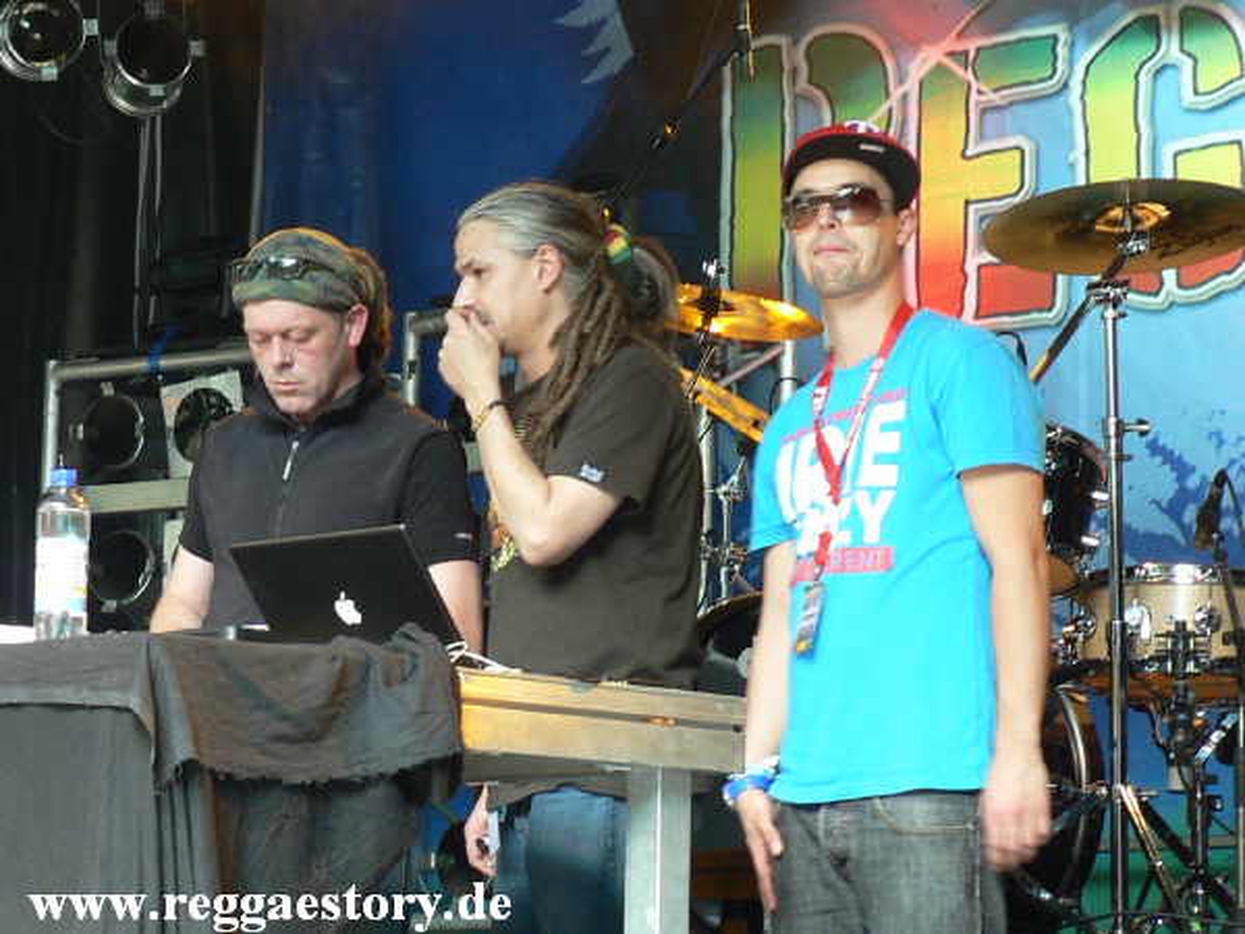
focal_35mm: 78
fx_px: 2805
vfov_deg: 18.9
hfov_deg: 25.0
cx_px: 622
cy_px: 467
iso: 150
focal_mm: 13.4
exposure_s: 1/30
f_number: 3.2
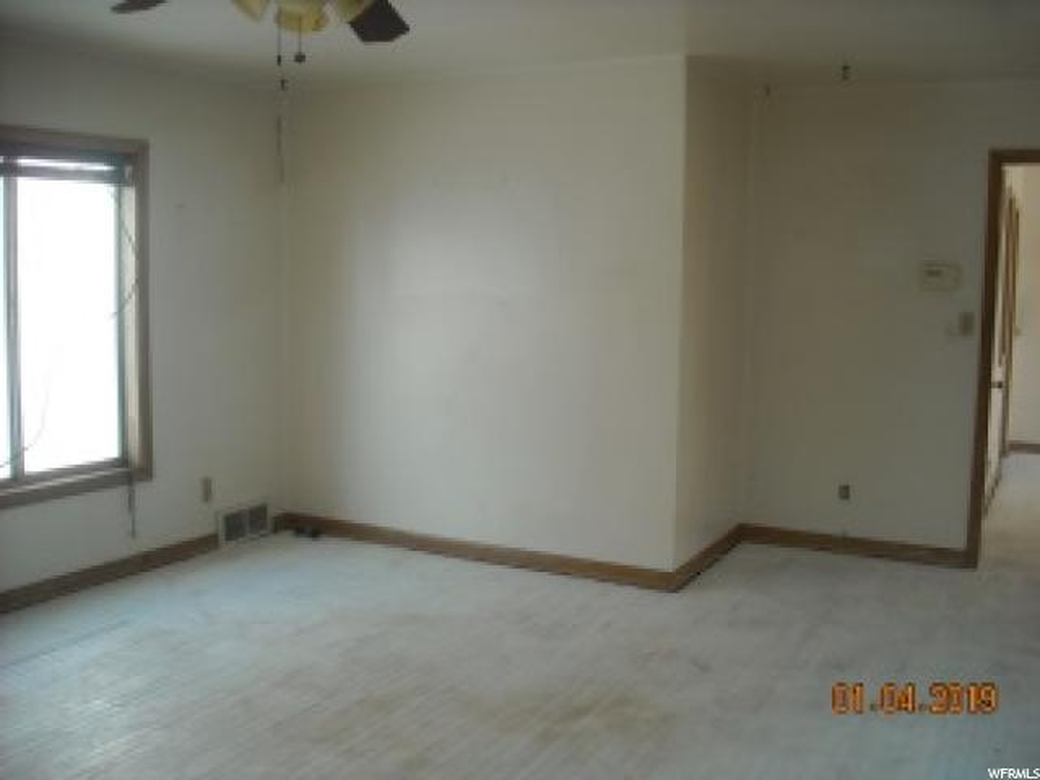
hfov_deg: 52.6
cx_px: 520
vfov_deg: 40.7
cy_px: 390
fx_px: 1052
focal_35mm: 35
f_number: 2.8
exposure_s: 1/64
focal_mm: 5.7
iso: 64
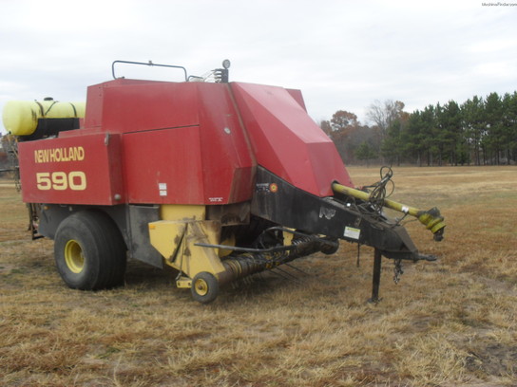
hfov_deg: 52.6
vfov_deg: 40.7
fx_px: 523
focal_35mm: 35
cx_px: 258
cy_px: 194
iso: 100
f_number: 3.2
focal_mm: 6.3
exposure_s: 1/180
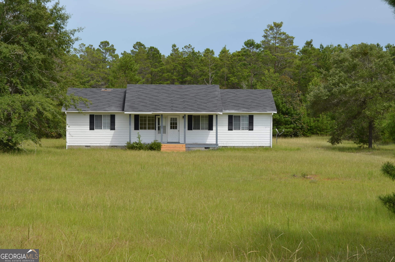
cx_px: 198
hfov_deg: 28.1
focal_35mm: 72
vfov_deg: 18.8
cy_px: 131
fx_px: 788
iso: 125
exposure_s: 1/250
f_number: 8
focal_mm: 48
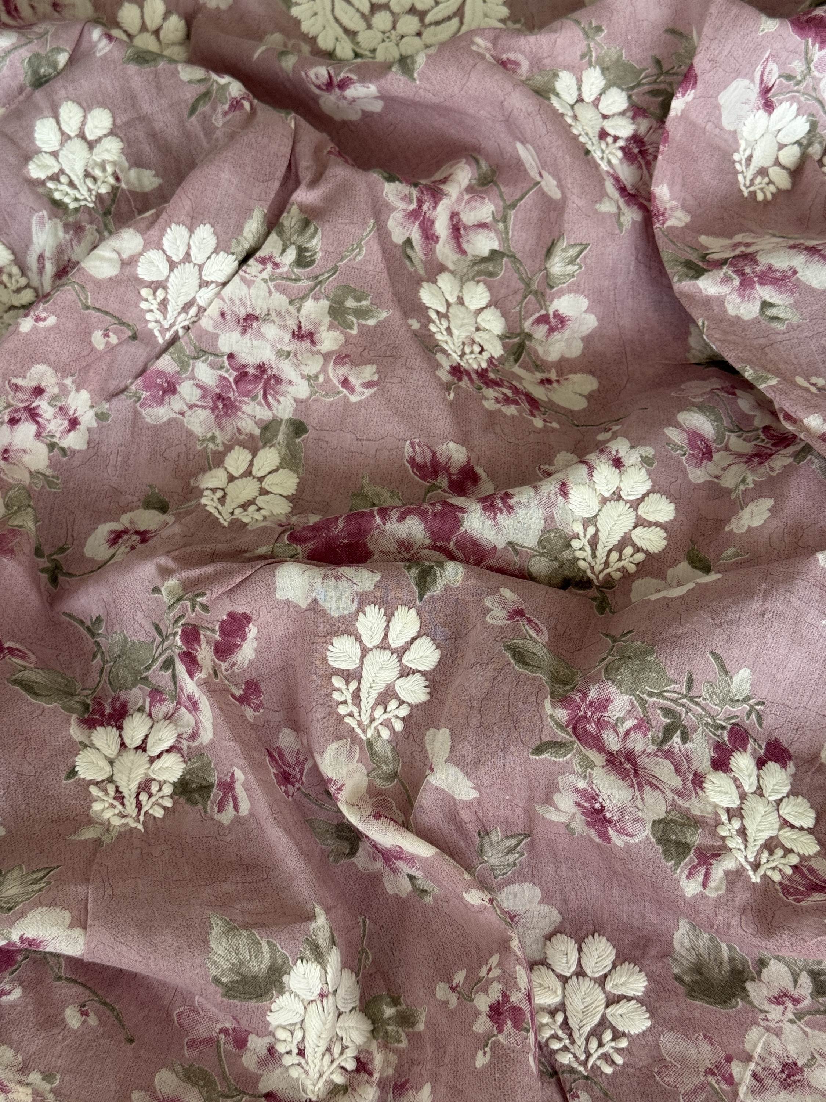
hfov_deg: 30.3
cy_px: 551
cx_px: 413
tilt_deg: -63.6
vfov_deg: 39.7
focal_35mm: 48
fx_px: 1527
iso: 100
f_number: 1.78
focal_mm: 6.76
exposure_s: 1/69
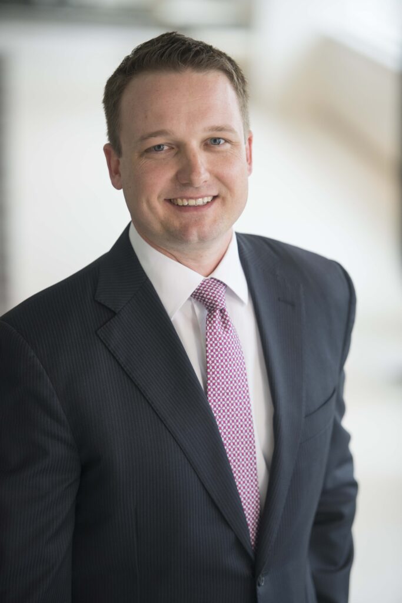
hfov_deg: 9.2
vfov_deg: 13.7
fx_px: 2511
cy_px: 302
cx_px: 201
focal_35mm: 150
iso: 800
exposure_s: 1/250
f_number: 2.8
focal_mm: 150
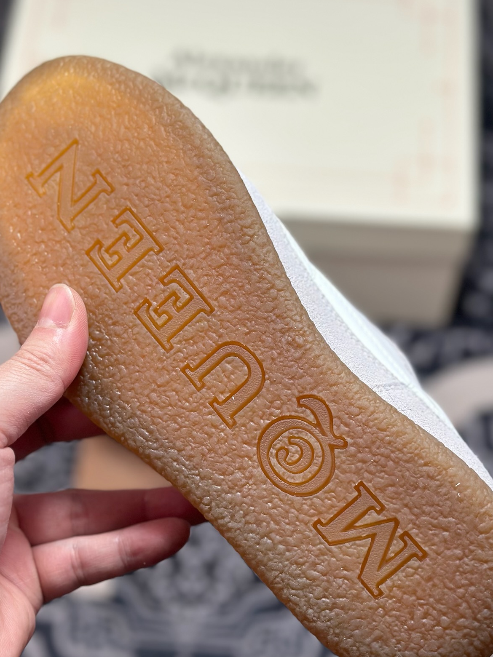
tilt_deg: -58.8
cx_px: 255
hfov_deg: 23.3
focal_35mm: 63
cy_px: 376
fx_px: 1196
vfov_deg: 30.7
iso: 80
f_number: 1.78
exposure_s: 1/894
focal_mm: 6.86
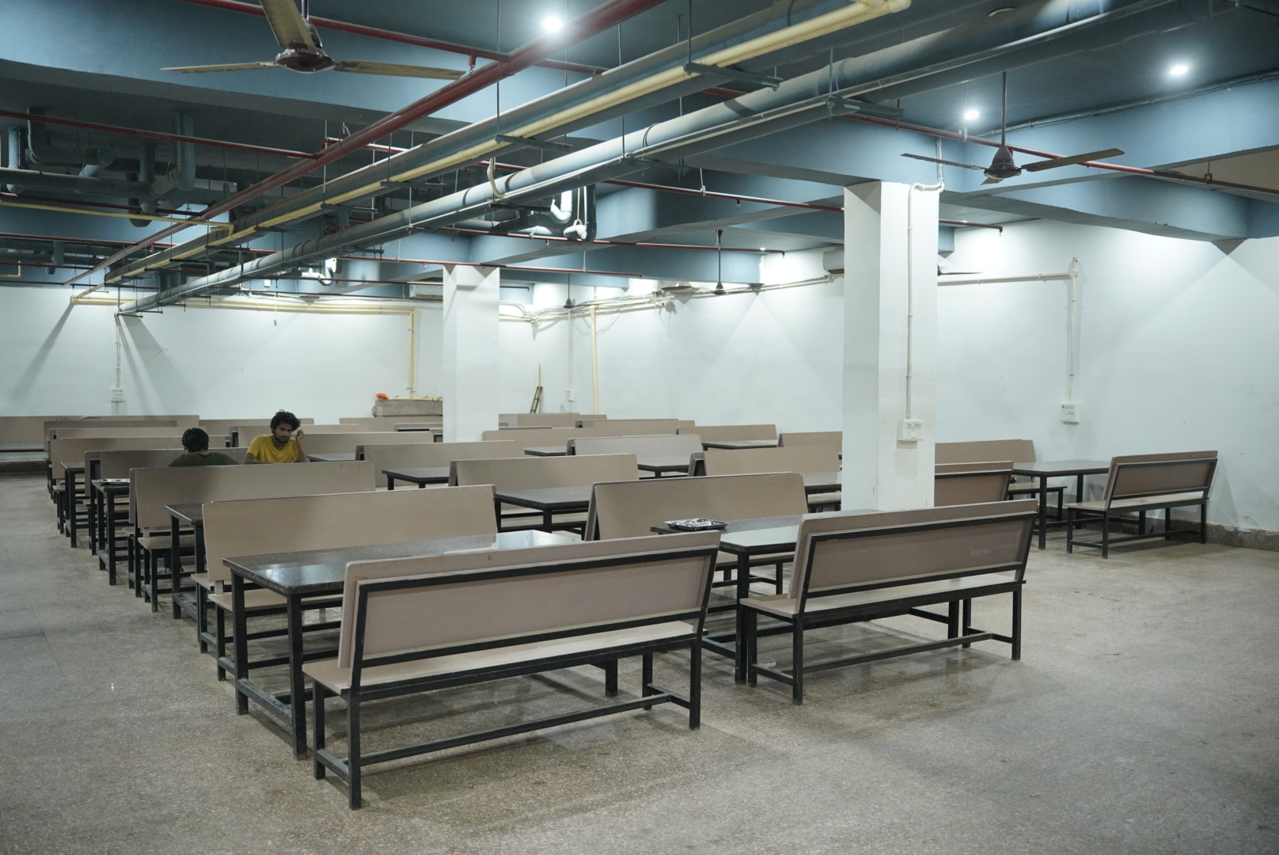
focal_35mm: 29
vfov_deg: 45.0
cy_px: 428
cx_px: 640
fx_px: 1031
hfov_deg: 63.6
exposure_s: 1/100
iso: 2500
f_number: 2.8
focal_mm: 29
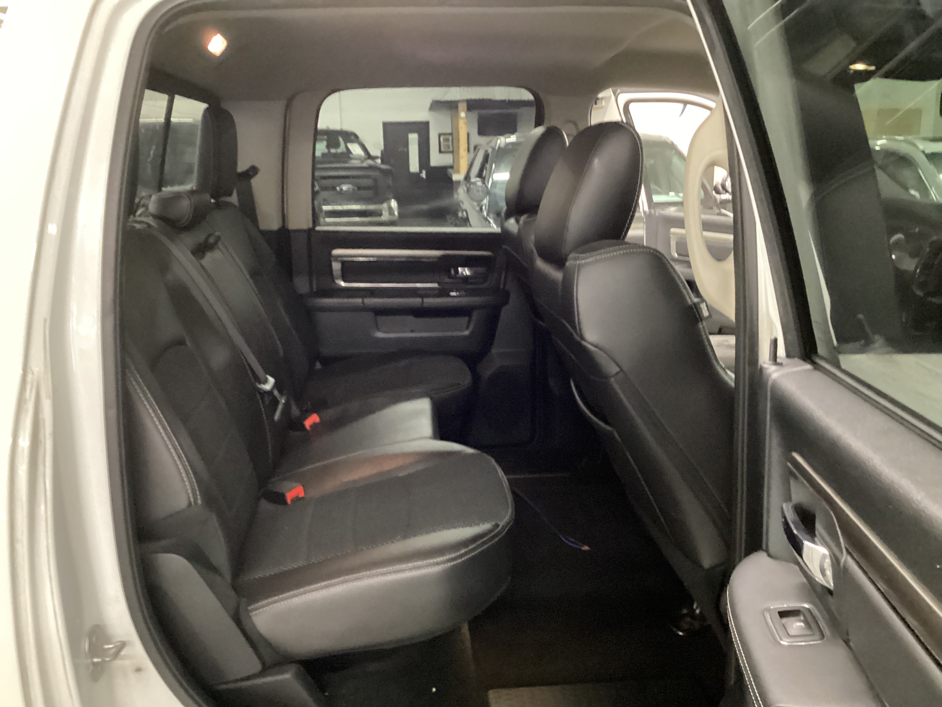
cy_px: 354
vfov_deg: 45.4
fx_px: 844
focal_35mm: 31
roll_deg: +0.9
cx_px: 471
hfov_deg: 58.4
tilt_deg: -16.5
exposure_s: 1/20
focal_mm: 3.3
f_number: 2.4
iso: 800
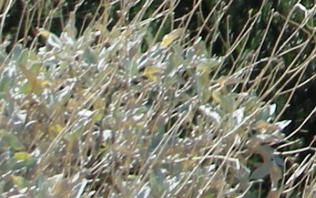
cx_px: 550
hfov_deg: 9.1
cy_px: -348
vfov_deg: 5.6
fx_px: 1903
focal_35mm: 221
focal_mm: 5.8
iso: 50
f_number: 8.5
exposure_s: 1/80.5
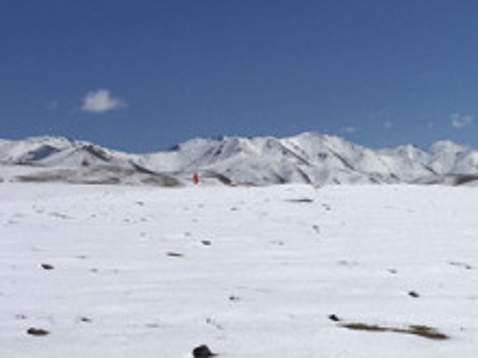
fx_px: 1091
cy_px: 282
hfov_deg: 24.2
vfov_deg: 18.5
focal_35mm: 79
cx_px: 406
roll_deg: +1.1
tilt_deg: -2.2
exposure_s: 1/7937
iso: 32
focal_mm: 4.15
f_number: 2.2
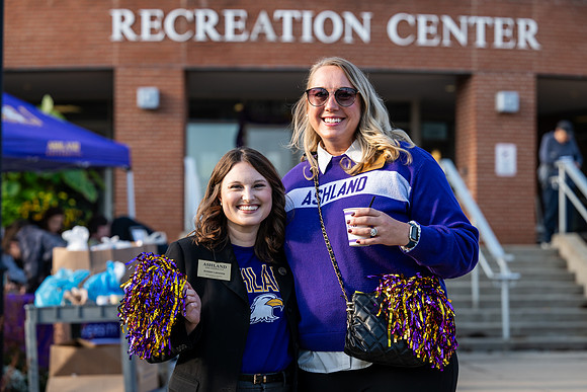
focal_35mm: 87
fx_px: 1420
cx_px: 294
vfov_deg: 15.7
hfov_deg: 23.4
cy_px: 211
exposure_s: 1/500
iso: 250
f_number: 3.5
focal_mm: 81
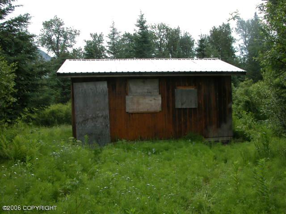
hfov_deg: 52.6
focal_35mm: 35
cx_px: 143
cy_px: 107
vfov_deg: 40.7
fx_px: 289
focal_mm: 8.9
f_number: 5.6
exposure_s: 1/239
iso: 100
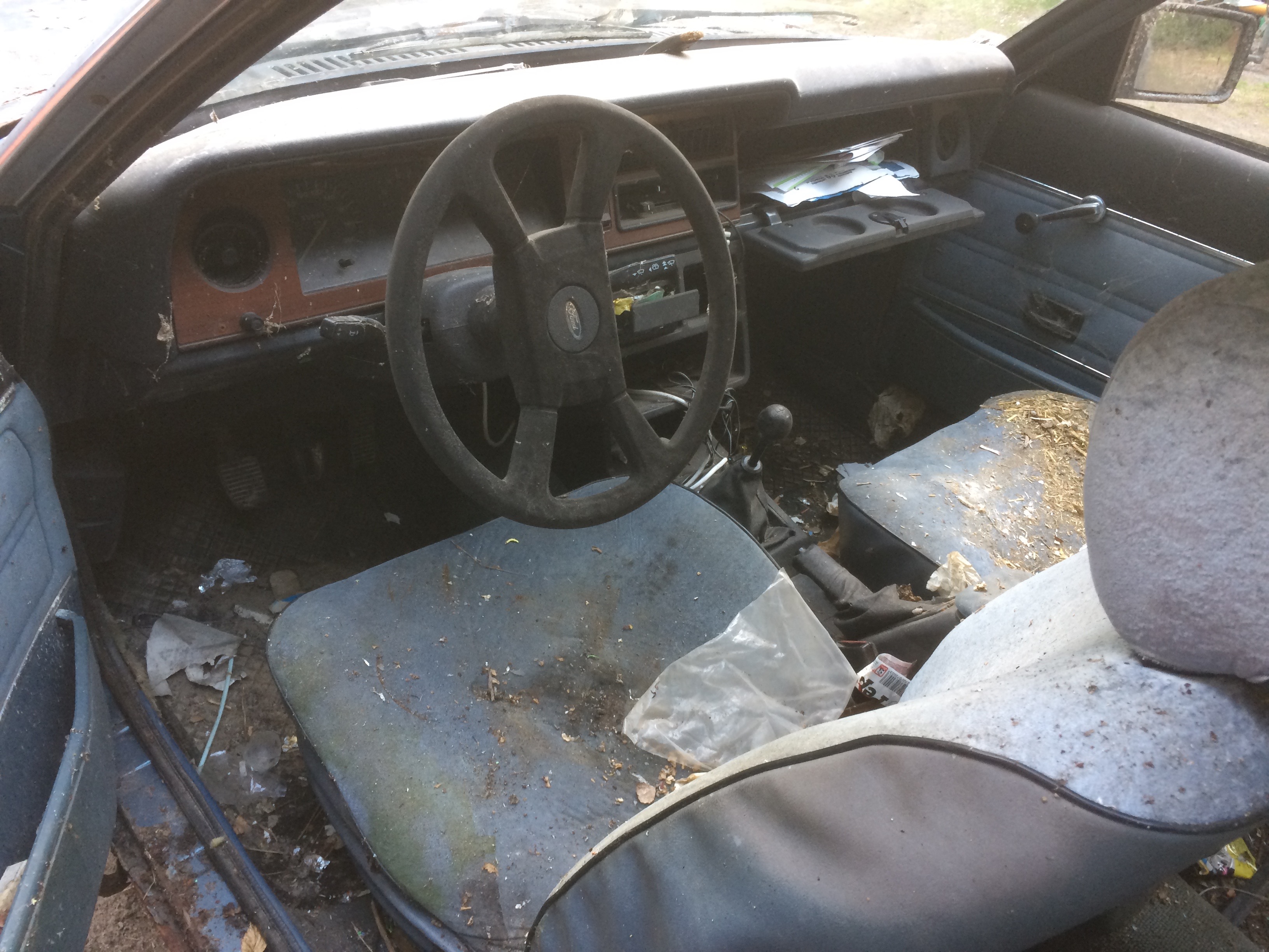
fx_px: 1063
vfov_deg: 48.2
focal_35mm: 29
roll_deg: -7.2
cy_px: 476
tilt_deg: -33.1
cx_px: 634
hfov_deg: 61.7
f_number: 2.2
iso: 125
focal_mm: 4.15
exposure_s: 1/33
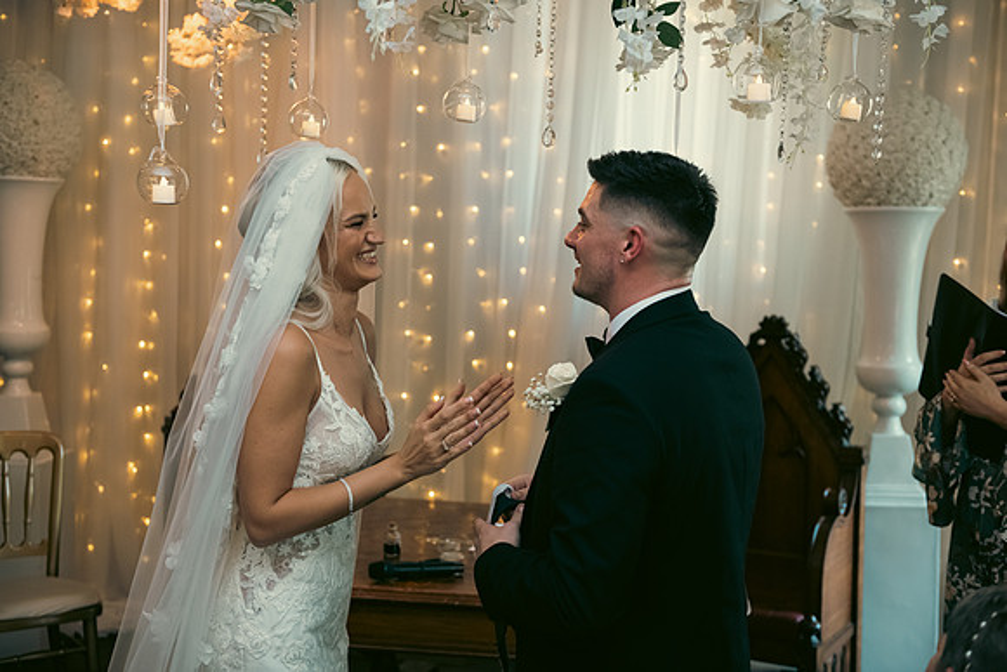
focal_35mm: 48
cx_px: 504
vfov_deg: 28.1
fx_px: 1343
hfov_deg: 41.1
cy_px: 336
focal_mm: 48
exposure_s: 1/160
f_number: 3.5
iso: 1250
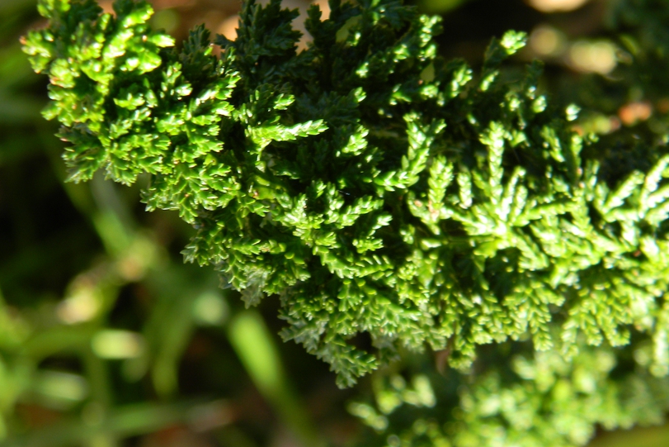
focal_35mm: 109
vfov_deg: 12.5
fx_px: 2026
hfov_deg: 18.7
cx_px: 372
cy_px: 137
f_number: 4.5
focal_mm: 15.1
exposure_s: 1/55.1
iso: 80
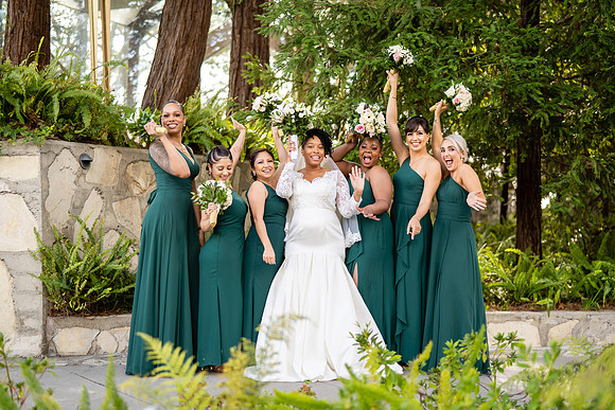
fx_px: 854
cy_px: 205
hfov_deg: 39.6
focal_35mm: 50
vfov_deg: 27.0
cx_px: 308
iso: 200
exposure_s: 1/800
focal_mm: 50
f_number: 1.6
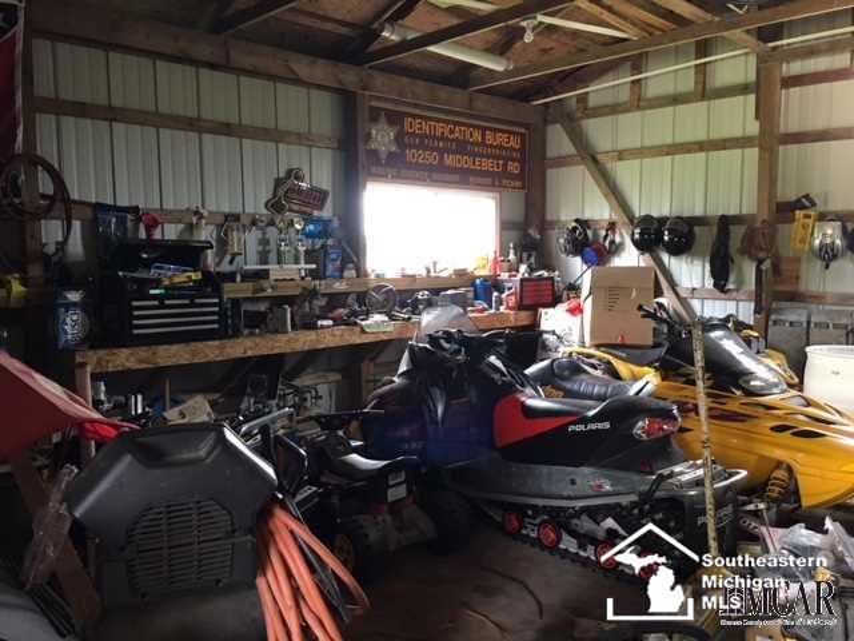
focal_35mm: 29
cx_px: 427
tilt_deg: -5.9
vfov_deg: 48.2
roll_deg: +0.7
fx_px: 715
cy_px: 320
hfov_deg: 61.7
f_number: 2.2
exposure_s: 1/30
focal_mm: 4.15
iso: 125
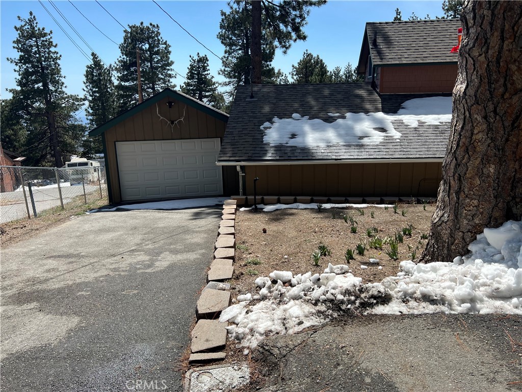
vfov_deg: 53.1
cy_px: 196
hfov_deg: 67.3
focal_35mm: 26
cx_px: 261
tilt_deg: -14.2
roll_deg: +1.6
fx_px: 392
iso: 50
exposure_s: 1/3460
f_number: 1.5
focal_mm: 5.7
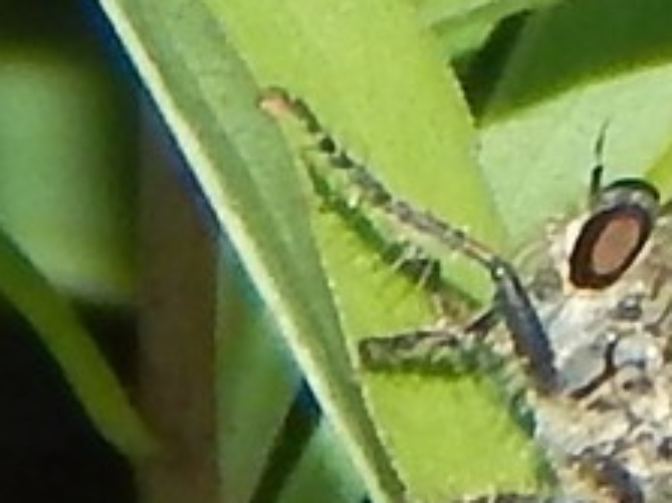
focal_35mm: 1069
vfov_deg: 1.4
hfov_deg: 1.9
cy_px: 542
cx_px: 740
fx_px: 20741
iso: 125
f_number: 5.7
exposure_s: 1/400
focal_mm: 50.1
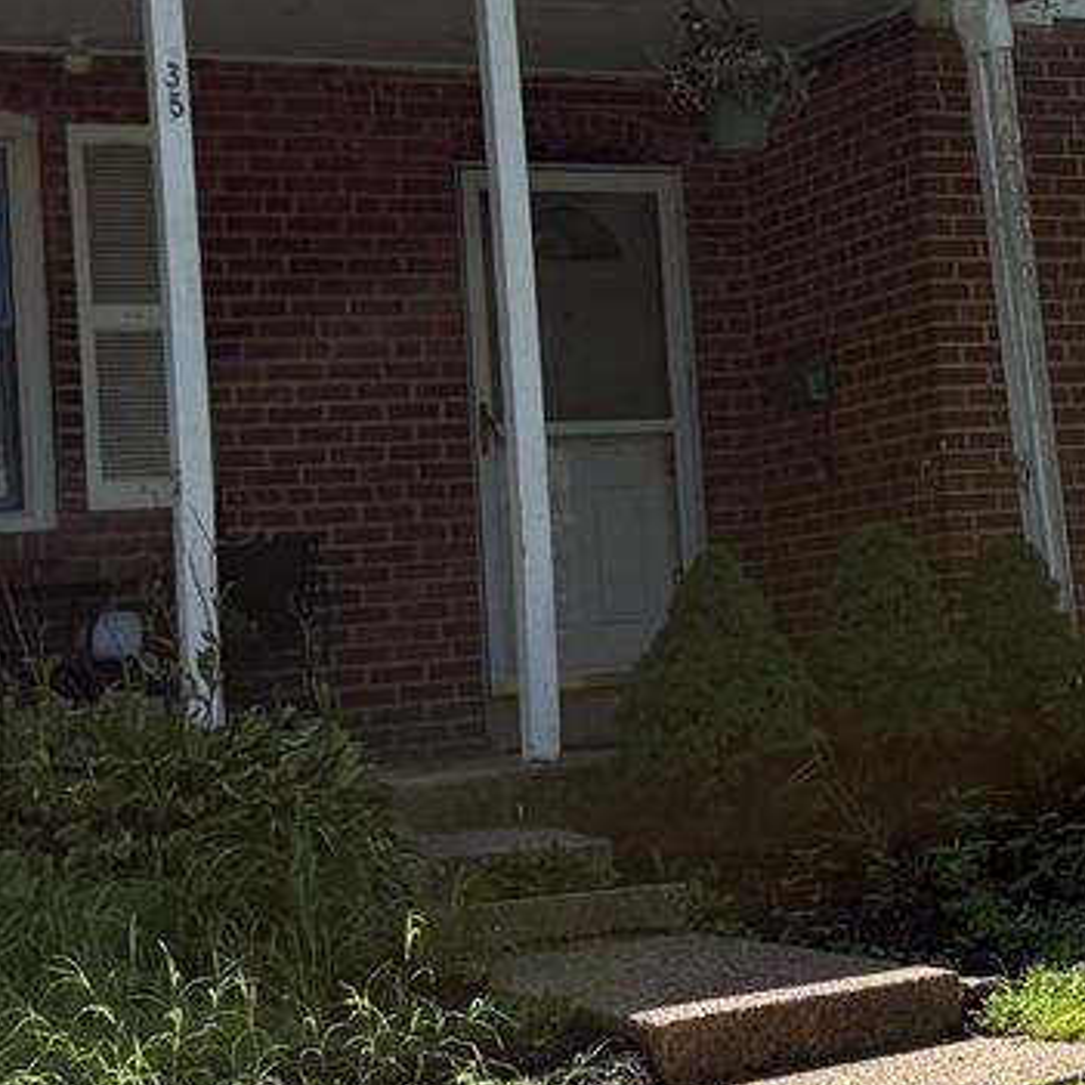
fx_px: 3085
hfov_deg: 19.3
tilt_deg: +8.3
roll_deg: +4.3
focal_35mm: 87
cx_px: 1110
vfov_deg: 19.8
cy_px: 275
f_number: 1.78
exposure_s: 1/5319
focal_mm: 6.76
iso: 100
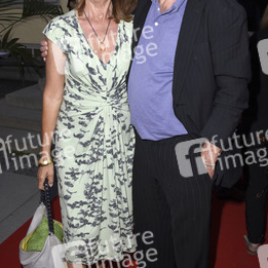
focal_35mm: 43
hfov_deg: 39.2
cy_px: 102
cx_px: 135
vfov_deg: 38.9
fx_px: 377
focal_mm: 22
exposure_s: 1/160
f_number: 6.3
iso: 640
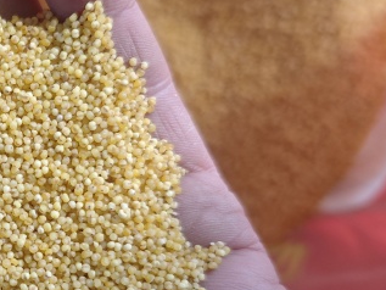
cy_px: 182
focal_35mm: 58
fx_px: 647
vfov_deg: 25.2
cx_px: -39
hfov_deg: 29.9
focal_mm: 6.55
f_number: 1.6
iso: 250
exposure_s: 1/100
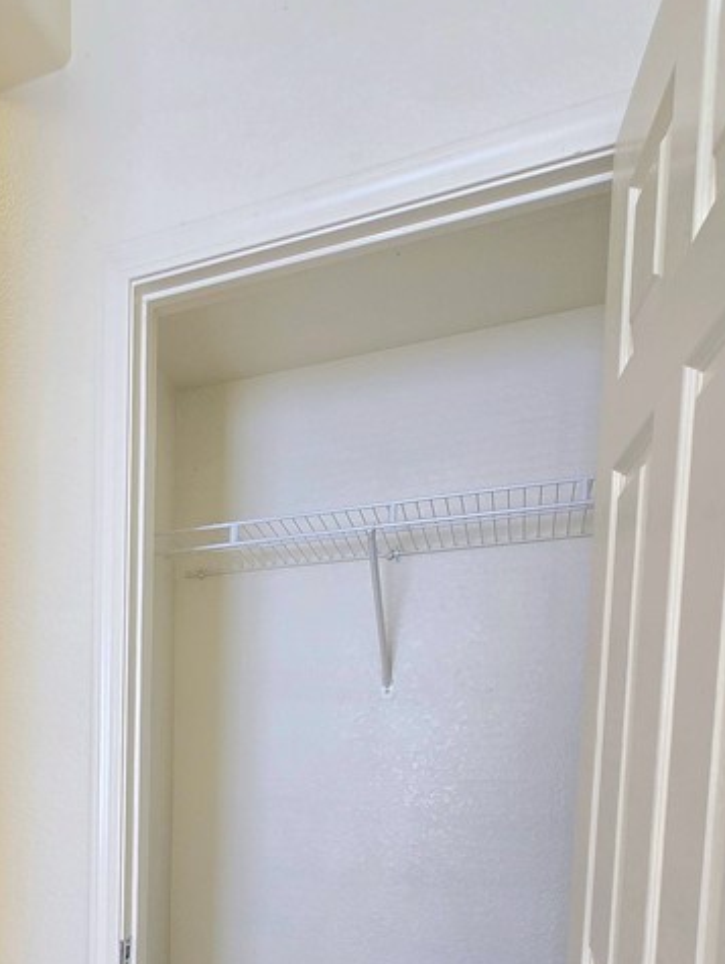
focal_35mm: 28
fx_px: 781
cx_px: 45
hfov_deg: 44.3
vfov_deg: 56.7
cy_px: 824
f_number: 2.2
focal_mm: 2.2
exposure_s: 1/120
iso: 100
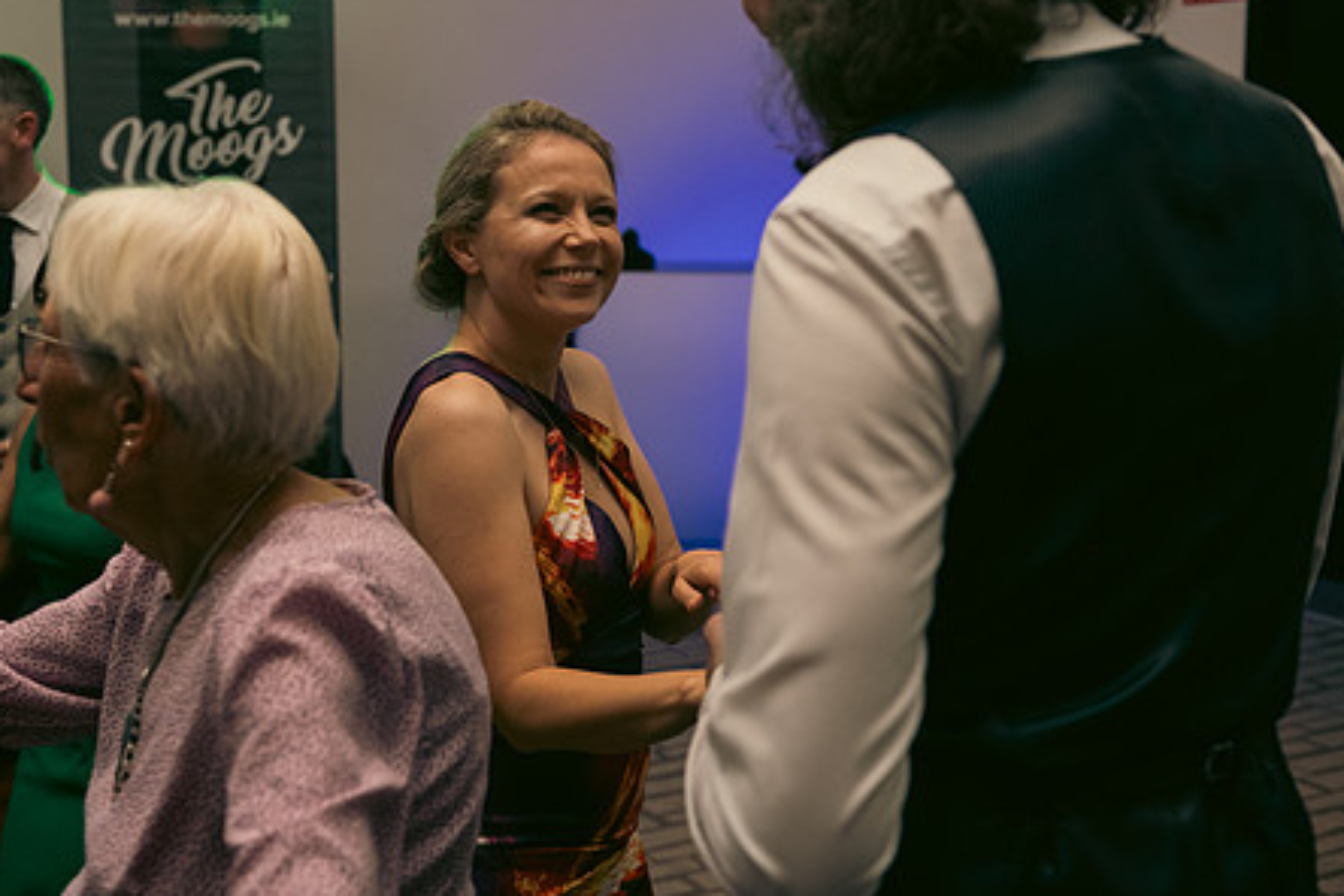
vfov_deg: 28.6
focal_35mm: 47
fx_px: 1755
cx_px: 548
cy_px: 395
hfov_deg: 41.7
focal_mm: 36
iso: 800
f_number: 3.5
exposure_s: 1/160
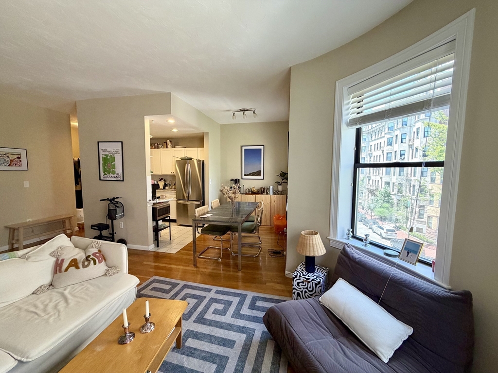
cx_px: 249
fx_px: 201
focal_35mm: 14
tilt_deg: -5.7
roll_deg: +0.1
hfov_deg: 102.1
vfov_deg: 85.7
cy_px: 186
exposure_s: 1/120
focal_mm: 2.22
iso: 250
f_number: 2.2
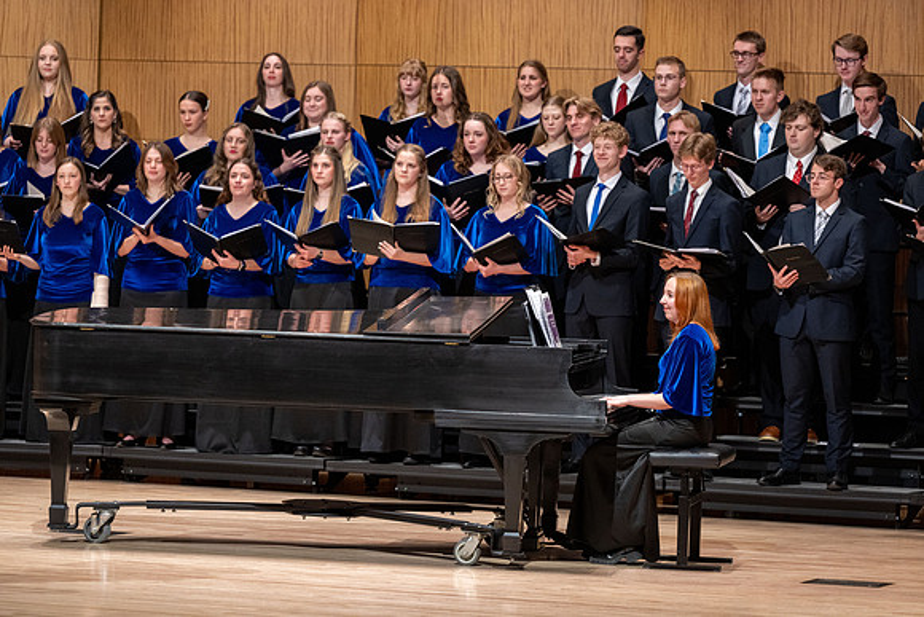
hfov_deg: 12.4
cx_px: 462
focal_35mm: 165
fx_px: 4236
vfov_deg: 8.3
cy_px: 308
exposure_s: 1/200
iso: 2500
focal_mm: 165
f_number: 4
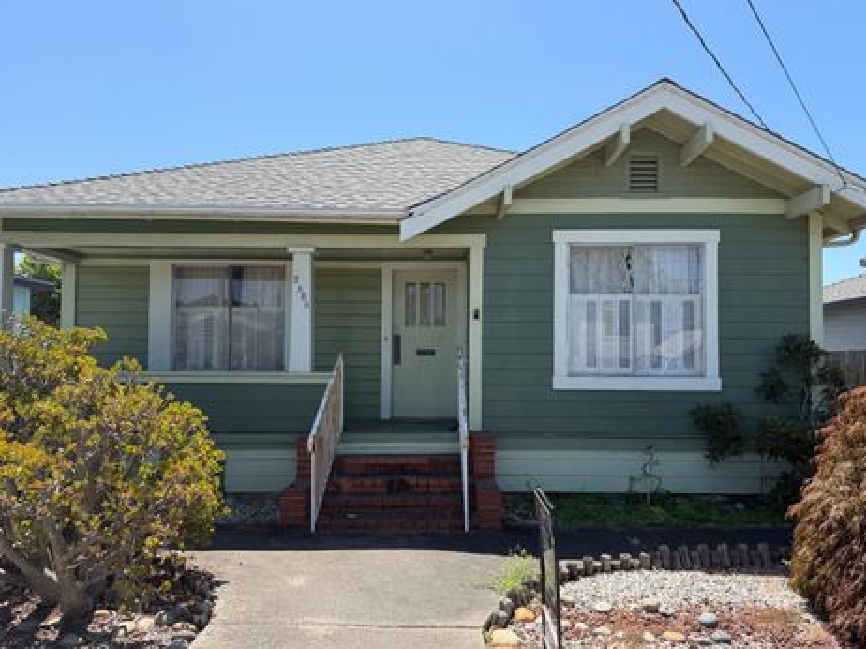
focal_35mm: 26
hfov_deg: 67.3
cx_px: 442
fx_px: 650
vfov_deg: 53.0
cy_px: 346
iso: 80
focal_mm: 6.76
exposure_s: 1/2801
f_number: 1.78
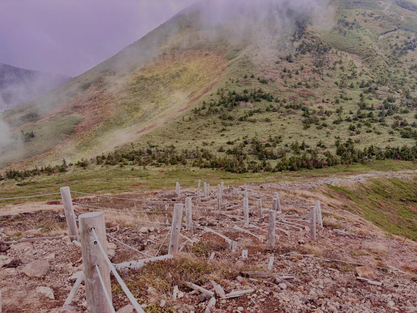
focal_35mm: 26
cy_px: 156
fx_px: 313
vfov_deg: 53.1
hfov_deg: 67.3
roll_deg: +0.6
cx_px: 208
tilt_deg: -19.8
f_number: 1.6
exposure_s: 1/412
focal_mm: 5.96
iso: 50
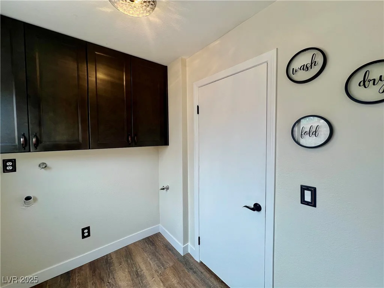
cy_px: 144
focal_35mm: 13
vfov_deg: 89.9
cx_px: 192
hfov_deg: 106.2
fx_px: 144
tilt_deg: -2.9
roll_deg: +0.9
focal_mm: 1.57
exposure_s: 1/120
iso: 40
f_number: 1.8
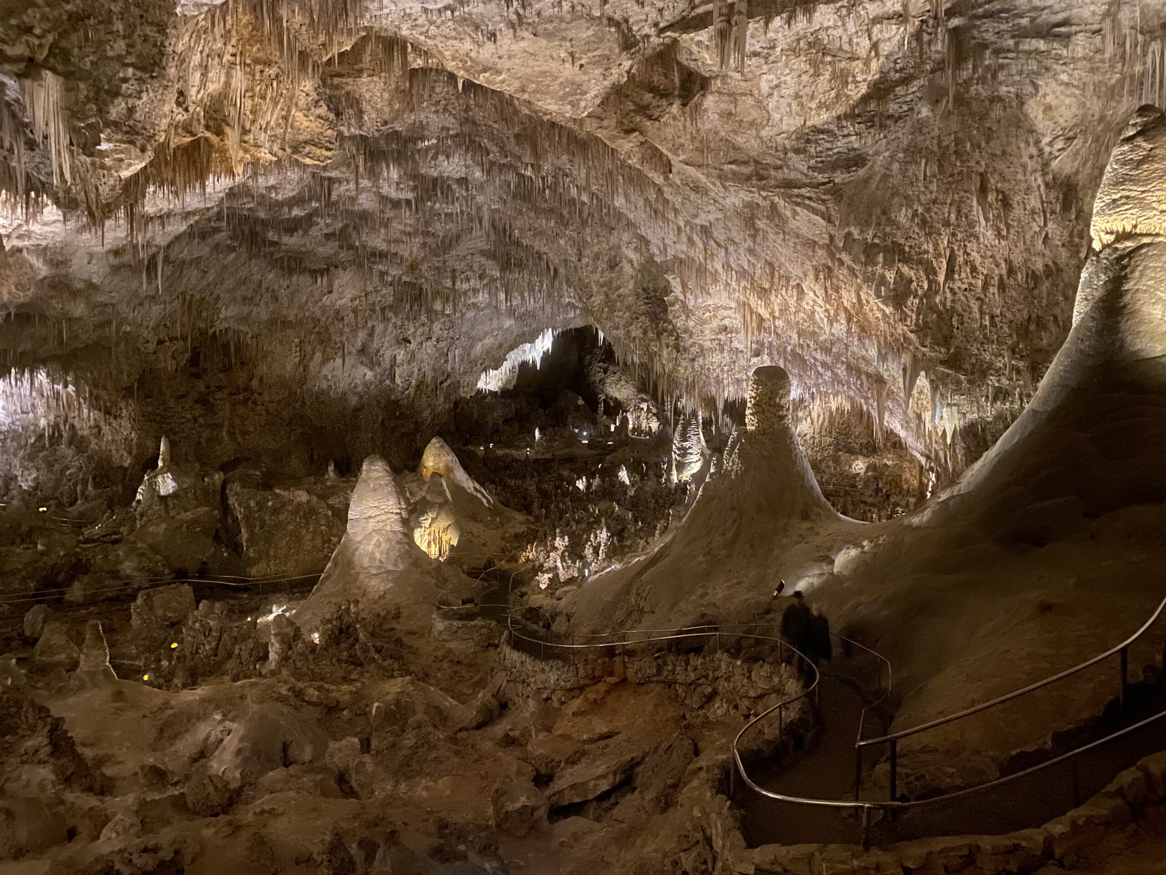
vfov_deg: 53.1
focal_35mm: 26
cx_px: 583
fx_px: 876
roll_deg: +0.1
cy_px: 438
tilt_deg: -4.3
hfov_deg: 67.3
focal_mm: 4.25
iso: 1000
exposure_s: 1/4
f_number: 1.8
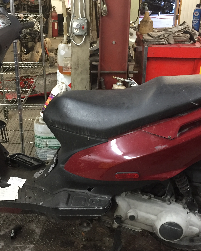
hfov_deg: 31.4
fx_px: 357
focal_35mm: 48
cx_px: 85
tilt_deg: -21.1
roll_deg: +1.6
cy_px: 111
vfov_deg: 38.7
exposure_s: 1/24
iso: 250
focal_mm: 4.15
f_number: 2.2
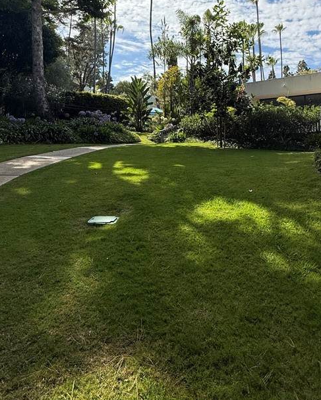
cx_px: 196
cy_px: 135
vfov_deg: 70.6
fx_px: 273
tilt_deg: +4.4
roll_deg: -3.1
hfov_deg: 60.3
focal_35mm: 23
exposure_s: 1/2506
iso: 64
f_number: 2.2
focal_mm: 2.22
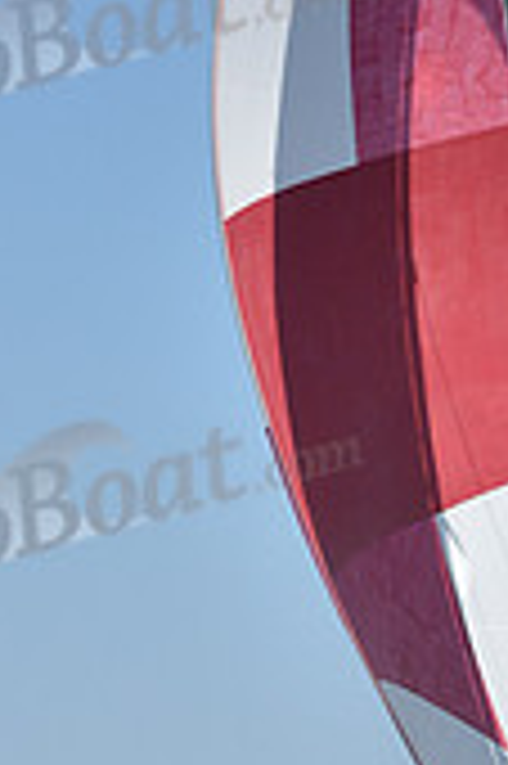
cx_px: 596
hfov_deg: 5.3
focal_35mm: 256
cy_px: 220
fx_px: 5429
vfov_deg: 8.0
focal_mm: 75
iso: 250
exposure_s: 1/1250
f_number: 8
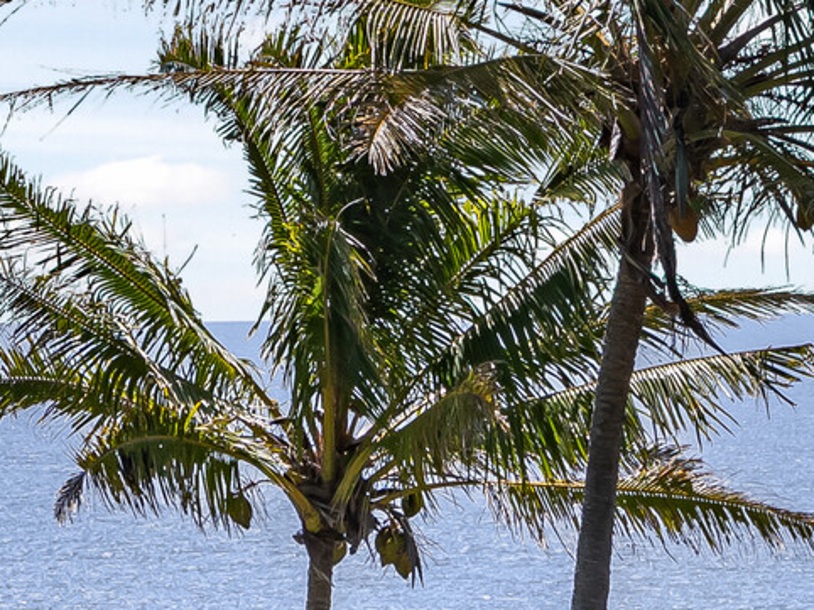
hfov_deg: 2.8
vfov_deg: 2.1
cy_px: 346
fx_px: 16781
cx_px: 348
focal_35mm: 714
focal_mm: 84
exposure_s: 1/640
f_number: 9
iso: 200
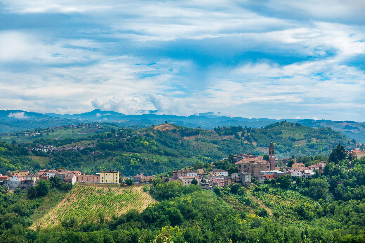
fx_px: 710
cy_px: 122
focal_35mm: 70
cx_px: 182
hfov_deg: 28.8
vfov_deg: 19.5
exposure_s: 1/160
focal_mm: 25.7
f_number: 8
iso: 80
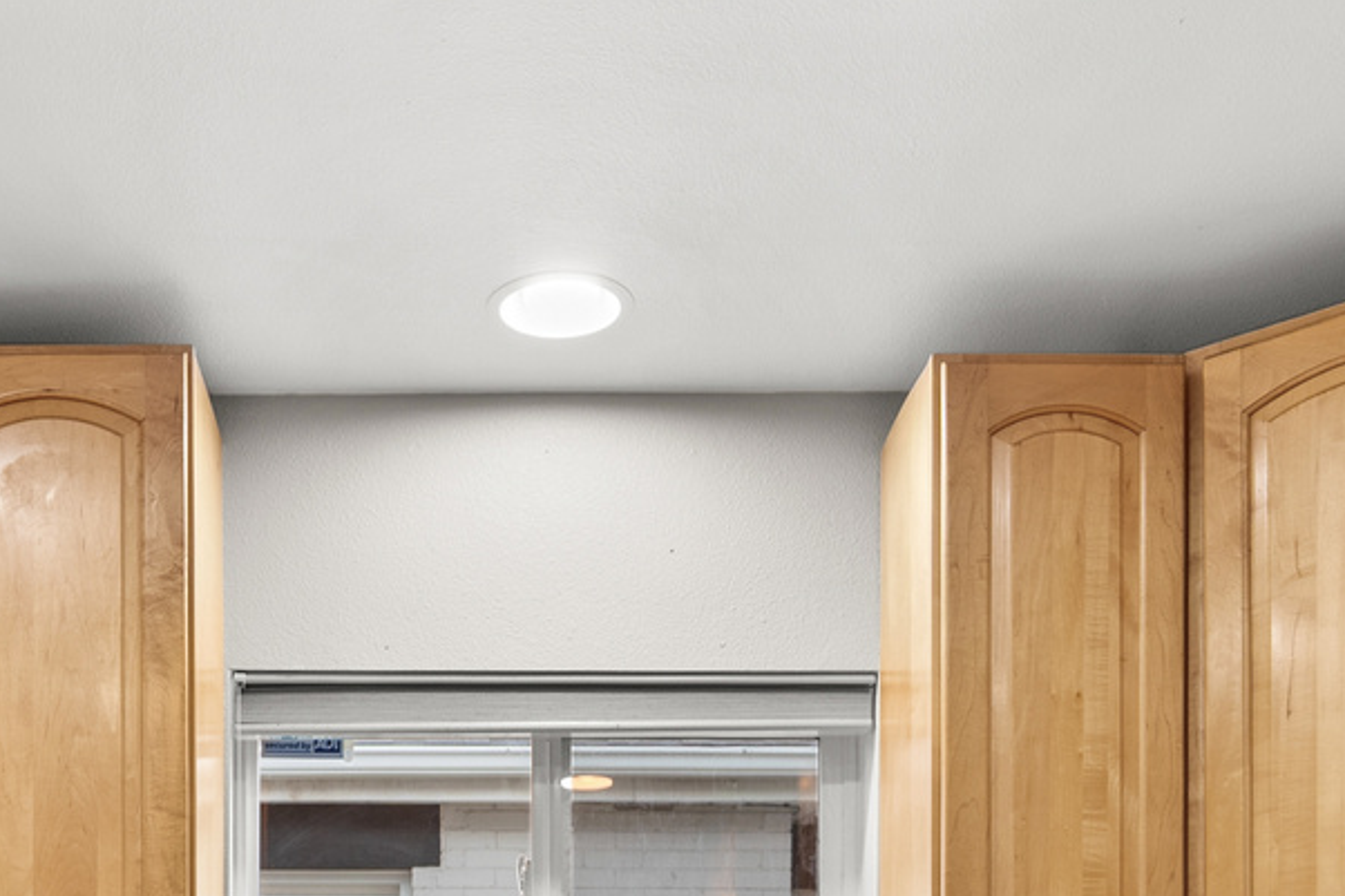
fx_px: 1968
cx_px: 436
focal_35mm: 53
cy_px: 1229
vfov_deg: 22.4
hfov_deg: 37.3
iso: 500
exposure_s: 1/2.5
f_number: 7.1
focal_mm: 15.5
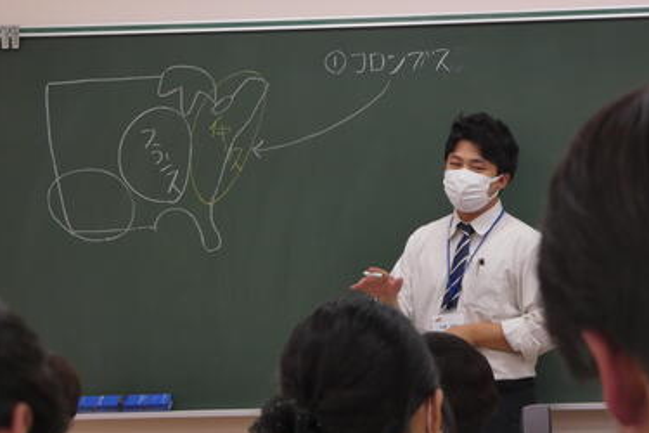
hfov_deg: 10.7
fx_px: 3461
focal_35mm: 192
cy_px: 242
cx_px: 339
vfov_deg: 7.2
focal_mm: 30.9
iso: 320
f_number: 5.5
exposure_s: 1/80
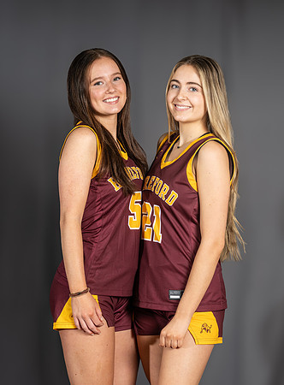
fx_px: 1533
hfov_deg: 10.6
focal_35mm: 139
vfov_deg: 14.3
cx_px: 184
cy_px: 192
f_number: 8
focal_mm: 94
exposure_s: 1/200
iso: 200
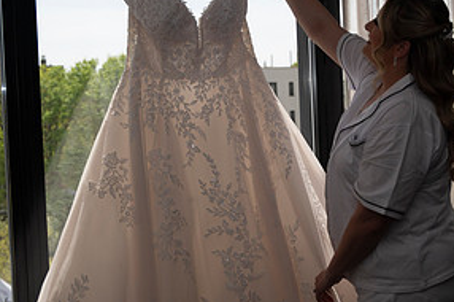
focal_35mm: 71
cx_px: 265
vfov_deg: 19.1
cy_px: 148
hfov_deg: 28.4
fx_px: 894
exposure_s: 1/3200
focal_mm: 35
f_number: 2.8
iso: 400
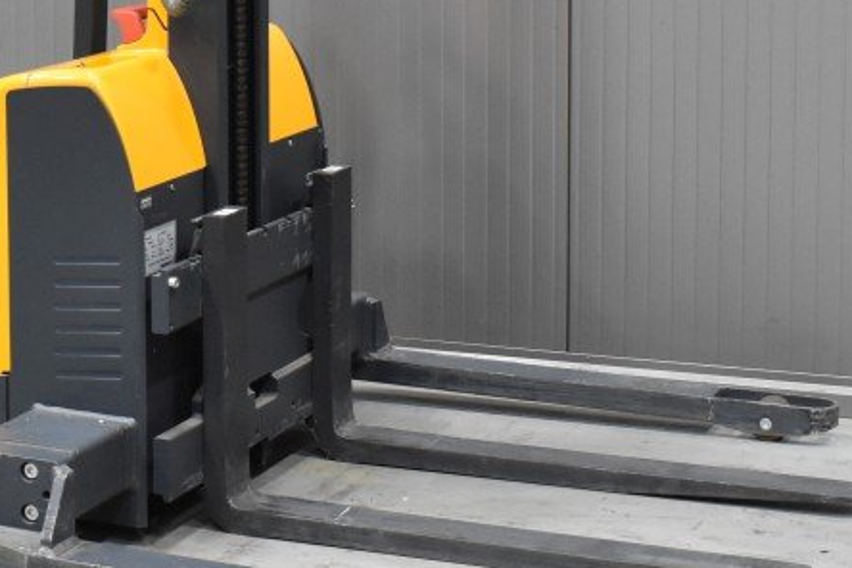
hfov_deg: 20.0
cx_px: 255
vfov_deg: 13.3
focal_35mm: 101
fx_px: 2398
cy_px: 17
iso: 1600
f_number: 5.6
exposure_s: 1/50
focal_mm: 25
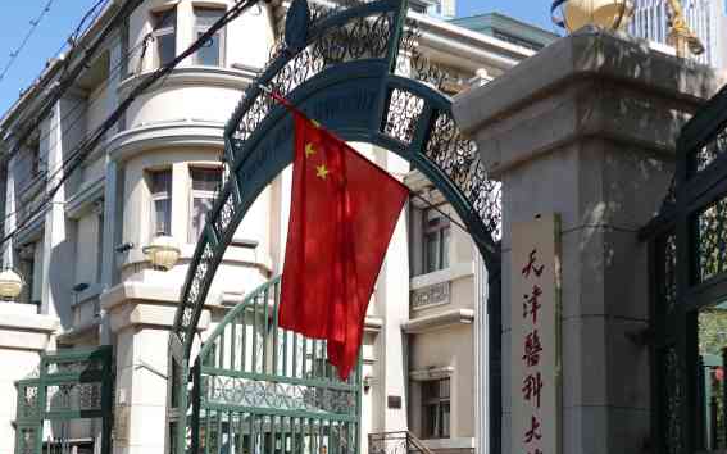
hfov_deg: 39.5
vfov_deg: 24.9
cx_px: 324
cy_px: 362
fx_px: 1010
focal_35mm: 51
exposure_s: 1/500
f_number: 4
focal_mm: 9.96
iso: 125
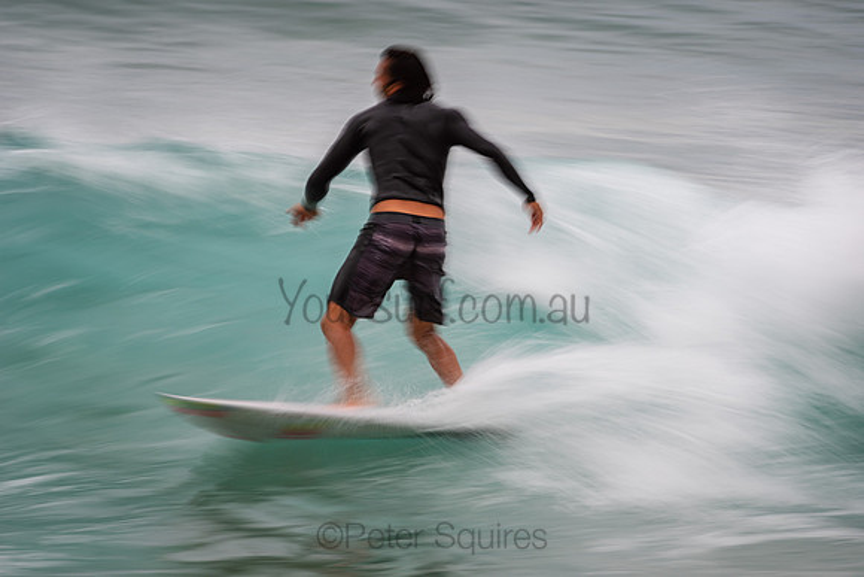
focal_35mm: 500
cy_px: 288
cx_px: 432
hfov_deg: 4.1
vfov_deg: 2.8
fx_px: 12002
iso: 64
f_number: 11
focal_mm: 500
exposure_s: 1/20
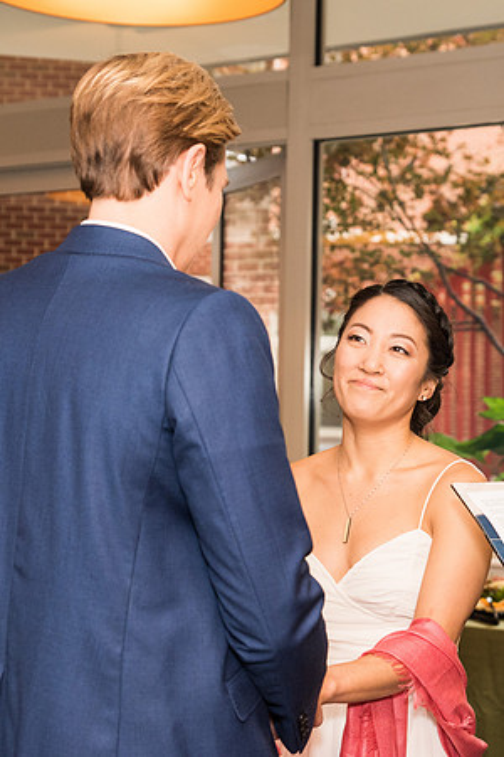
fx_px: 1585
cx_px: 332
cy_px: 360
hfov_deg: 18.0
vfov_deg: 26.8
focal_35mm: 75
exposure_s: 1/200
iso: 1000
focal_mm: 48
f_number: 2.8
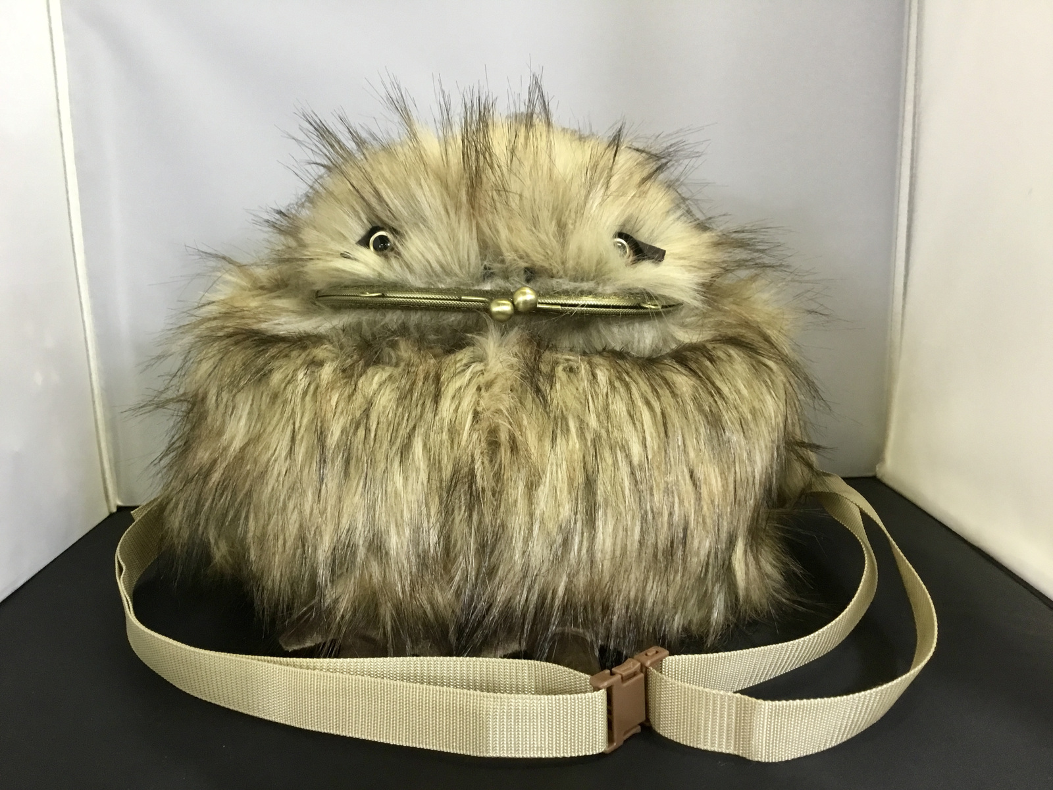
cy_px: 395
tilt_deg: -11.4
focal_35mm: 31
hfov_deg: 58.4
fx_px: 943
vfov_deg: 45.4
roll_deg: +1.6
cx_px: 526
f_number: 2.4
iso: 80
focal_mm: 3.3
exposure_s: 1/30
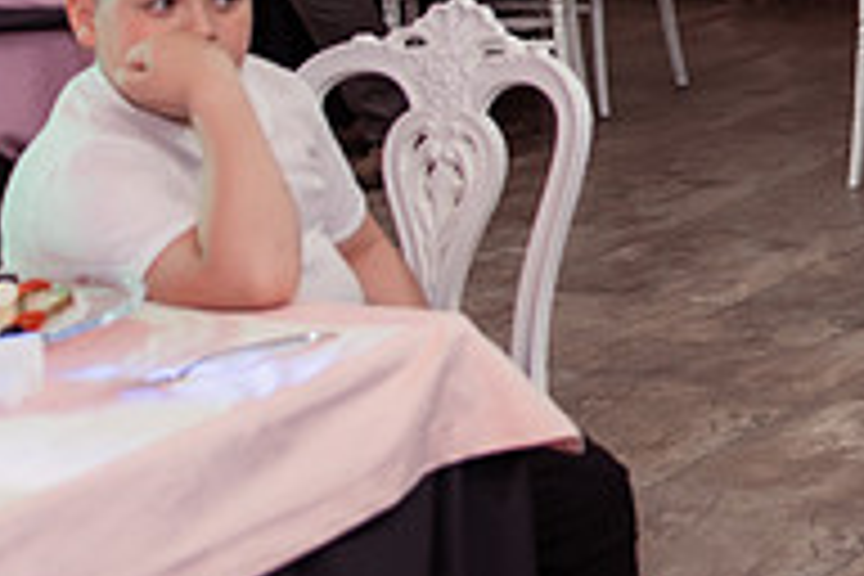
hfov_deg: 14.8
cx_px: 1399
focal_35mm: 126
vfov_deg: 10.6
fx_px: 3024
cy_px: -165
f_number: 2.8
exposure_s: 1/200
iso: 1000
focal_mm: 35
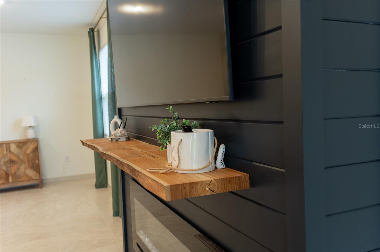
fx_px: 316
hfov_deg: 62.0
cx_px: 190
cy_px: 126
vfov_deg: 43.5
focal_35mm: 30
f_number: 4
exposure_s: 1/125
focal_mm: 30
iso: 1000
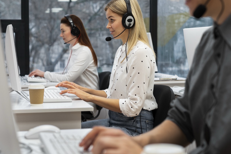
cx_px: 100
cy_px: 64
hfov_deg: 28.8
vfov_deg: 19.4
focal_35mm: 70
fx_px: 449
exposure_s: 1/250
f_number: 3.2
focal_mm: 50
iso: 800
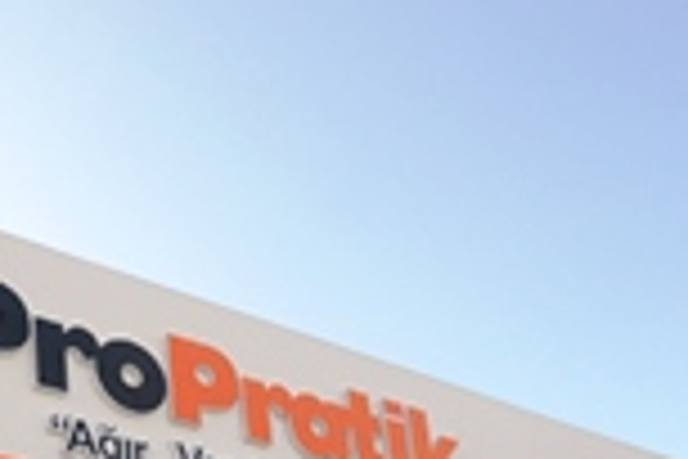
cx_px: 171
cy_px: 713
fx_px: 898
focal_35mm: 47
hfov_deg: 40.7
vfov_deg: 22.6
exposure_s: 1/200
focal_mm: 10
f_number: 11
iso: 400
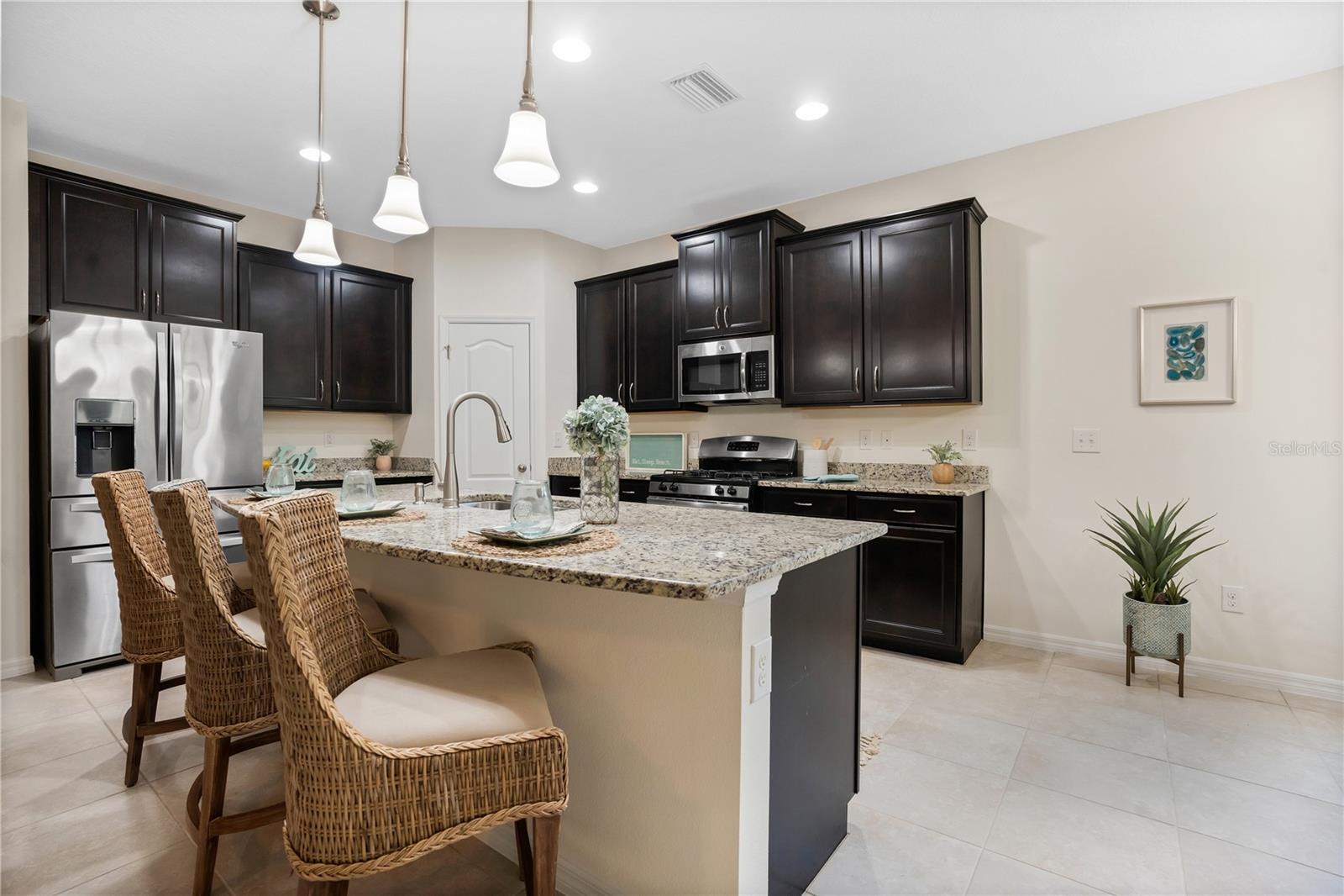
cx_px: 672
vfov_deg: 73.7
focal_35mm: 16
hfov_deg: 96.7
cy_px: 448
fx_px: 597
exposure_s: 1/30
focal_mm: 16
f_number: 7.1
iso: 2500
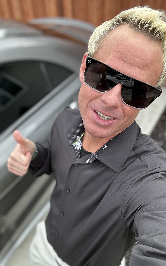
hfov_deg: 39.4
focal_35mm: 32
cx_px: 76
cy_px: 133
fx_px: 232
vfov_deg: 59.7
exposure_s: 1/178
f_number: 1.9
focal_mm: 2.69
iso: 25
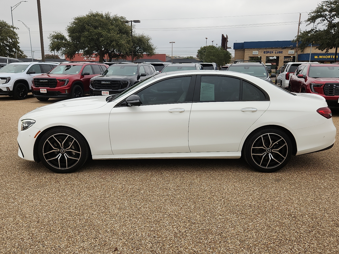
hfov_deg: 73.9
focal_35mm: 23
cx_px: 170
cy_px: 127
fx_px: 225
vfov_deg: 58.9
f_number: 1.8
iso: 50
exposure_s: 1/1111
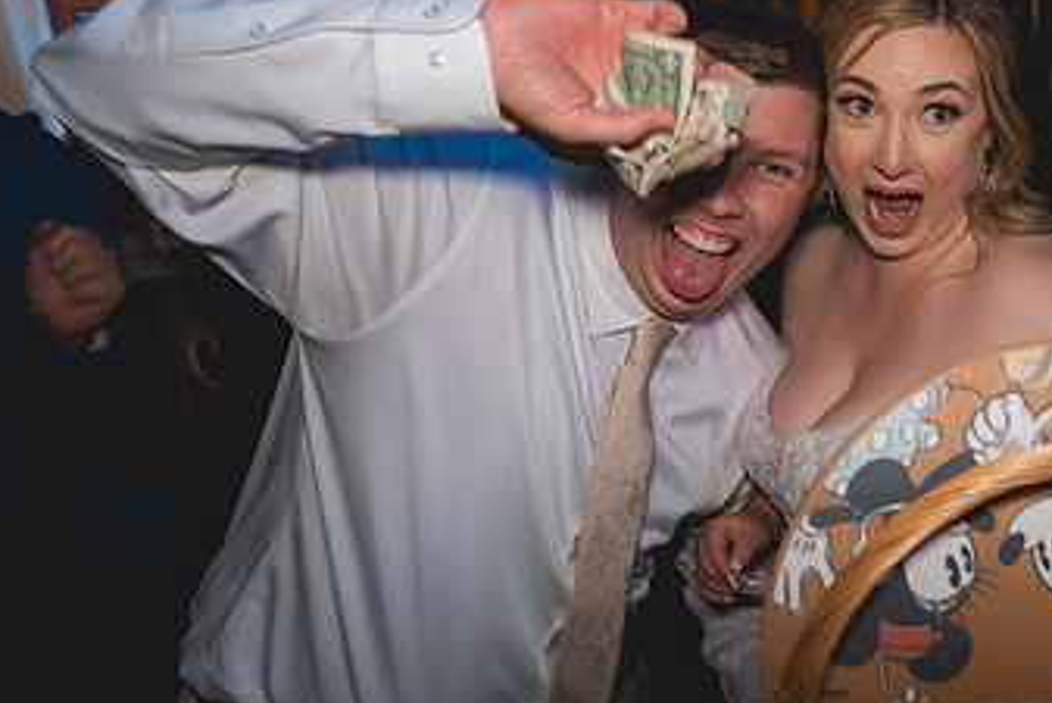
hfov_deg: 57.4
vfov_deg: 41.7
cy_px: 220
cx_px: 780
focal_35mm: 31
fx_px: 906
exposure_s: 1/50
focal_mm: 18
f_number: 2.8
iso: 1250
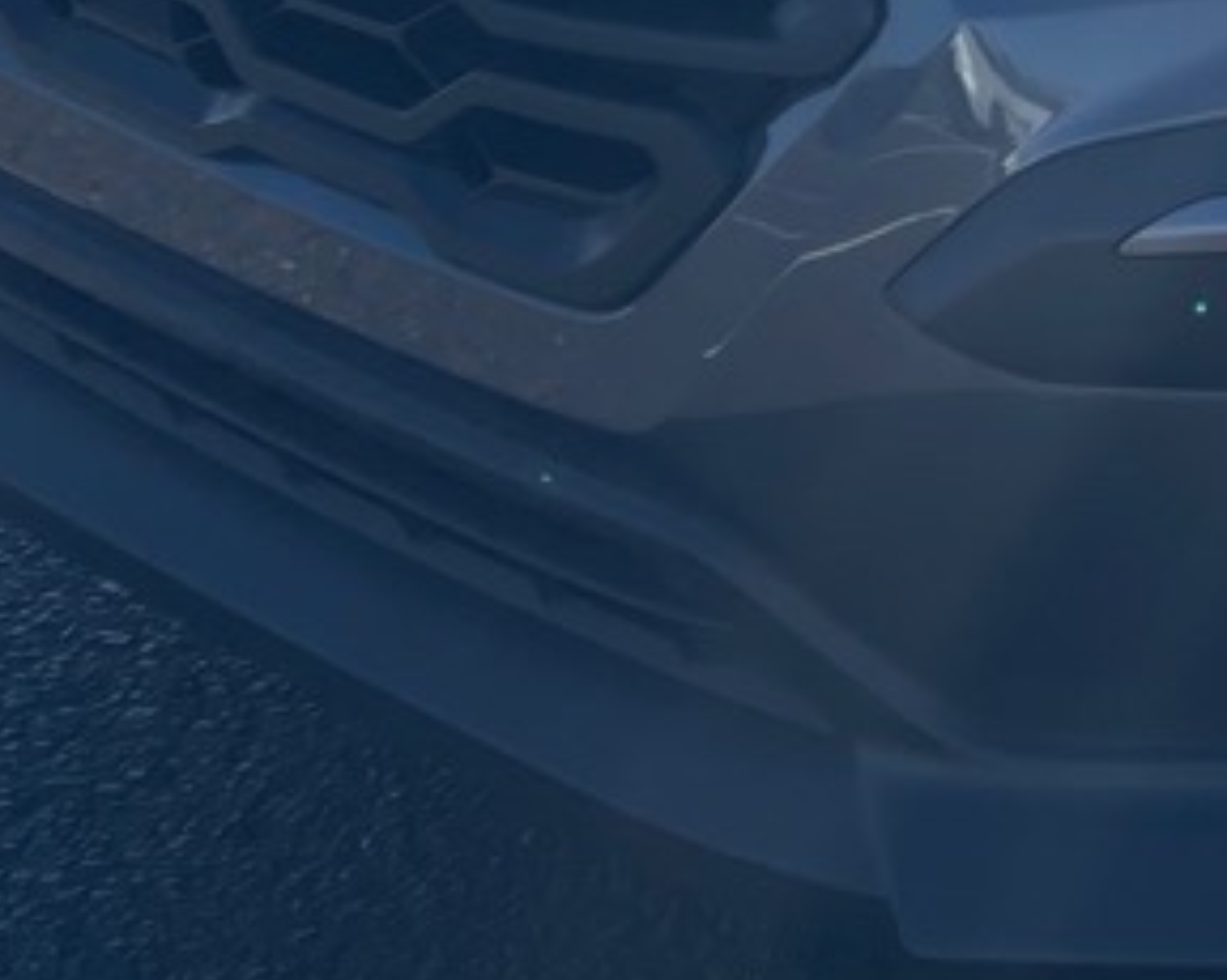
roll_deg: +0.2
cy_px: -473
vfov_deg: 10.6
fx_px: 5117
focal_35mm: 141
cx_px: 2130
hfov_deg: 12.6
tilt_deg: -19.0
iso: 32
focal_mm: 5.1
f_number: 1.6
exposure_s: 1/3086
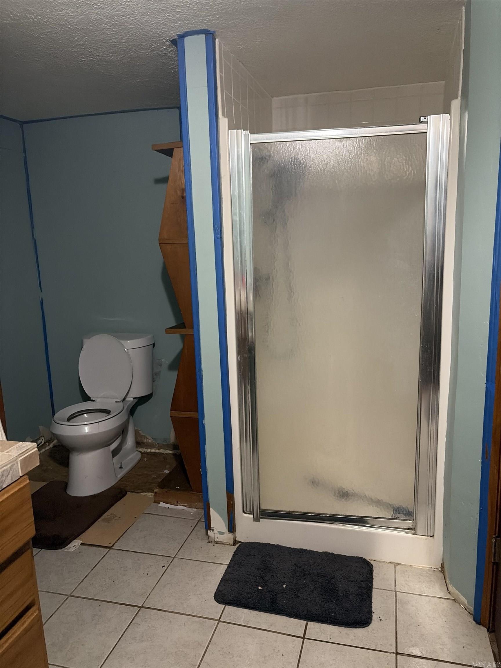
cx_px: 250
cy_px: 334
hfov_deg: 53.1
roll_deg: +2.1
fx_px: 502
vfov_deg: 67.3
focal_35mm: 26
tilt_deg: -11.9
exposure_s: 1/40
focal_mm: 5.96
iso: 640
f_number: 1.6
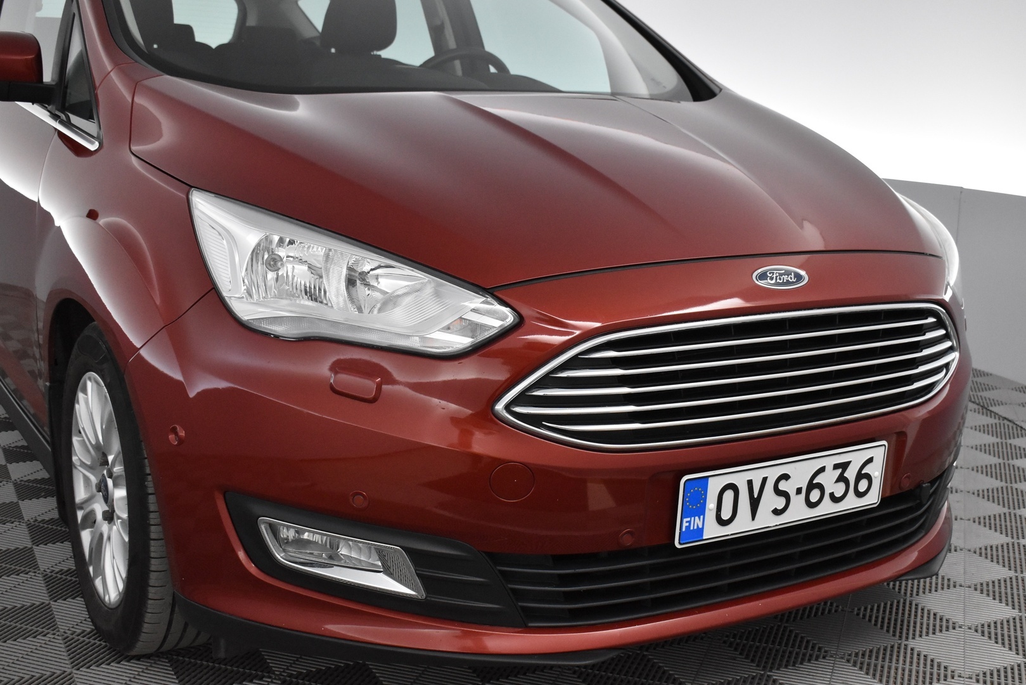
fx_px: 1283
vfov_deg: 29.9
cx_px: 513
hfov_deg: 43.6
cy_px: 342
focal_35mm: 45
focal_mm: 30
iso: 3200
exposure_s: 1/160
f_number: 6.3
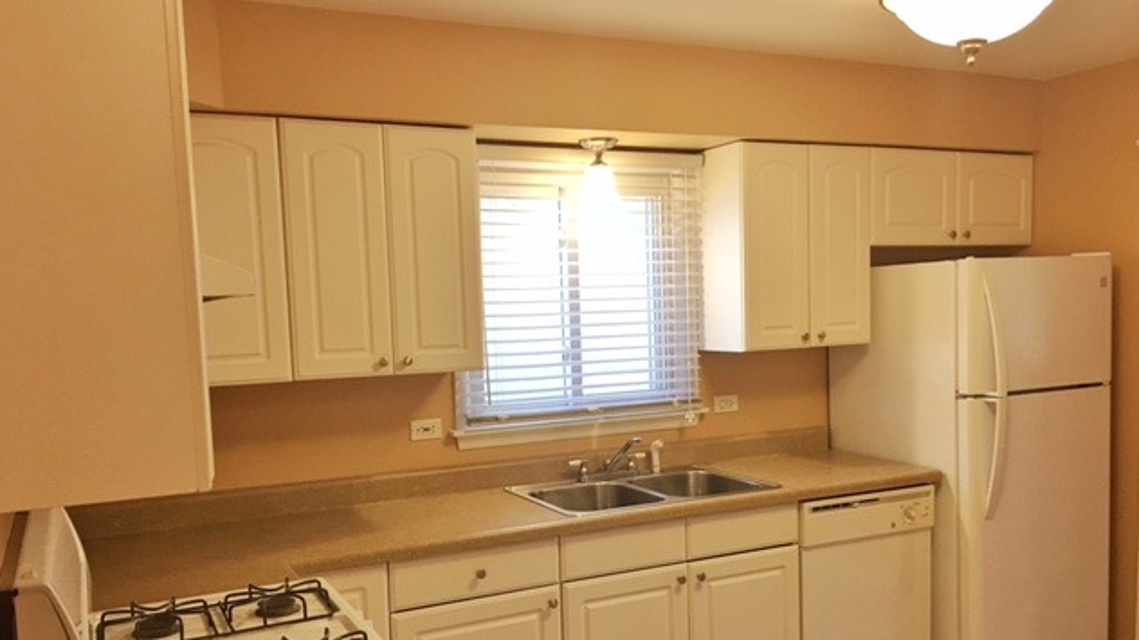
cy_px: 406
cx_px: 564
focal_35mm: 32
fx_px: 966
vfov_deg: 36.4
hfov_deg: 61.0
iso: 40
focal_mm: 4.15
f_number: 2.2
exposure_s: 1/30
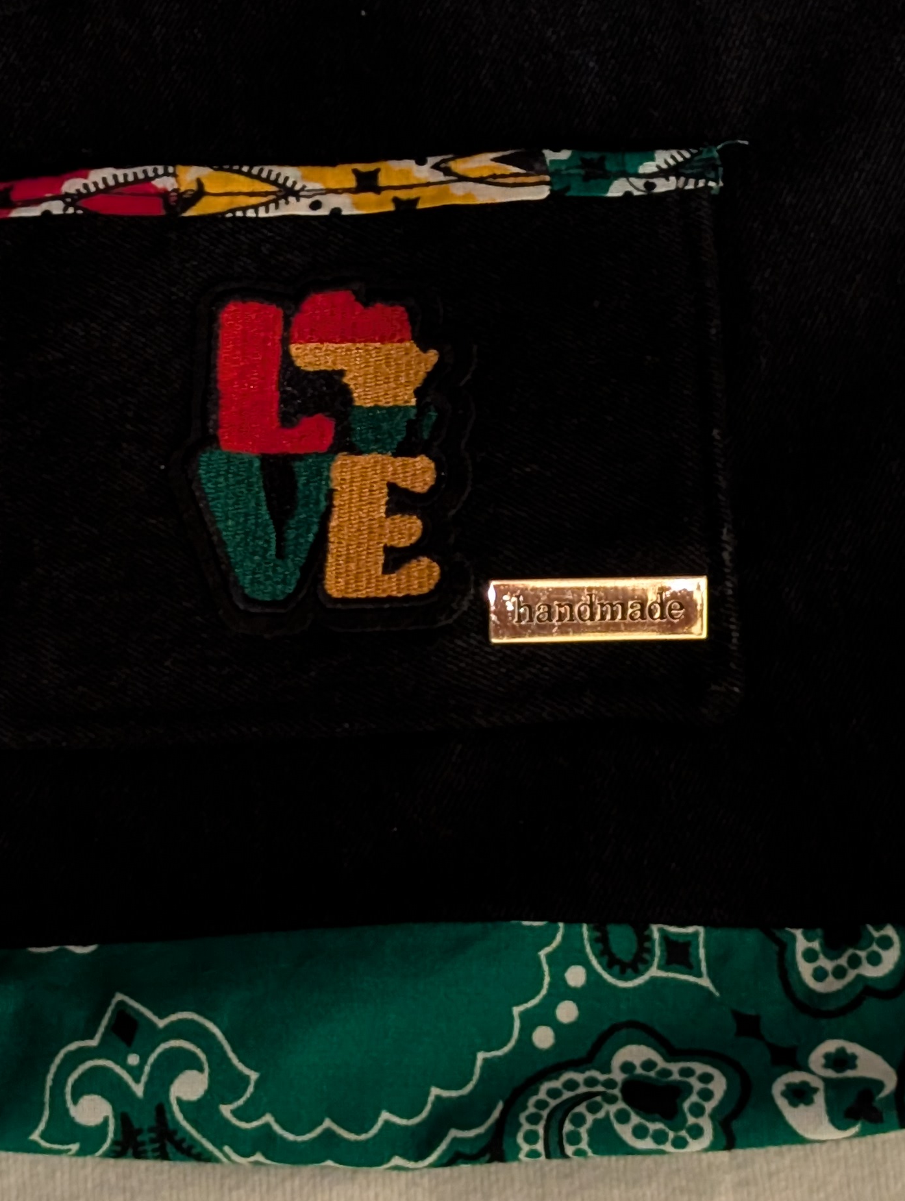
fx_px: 3755
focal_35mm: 108
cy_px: 32
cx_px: 349
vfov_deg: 17.8
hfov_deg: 13.7
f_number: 1.68
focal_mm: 6.9
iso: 389
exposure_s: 1/20
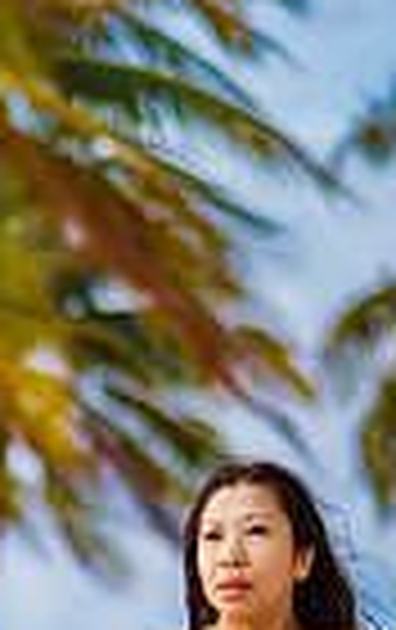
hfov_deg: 6.9
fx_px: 3267
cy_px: 724
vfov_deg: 10.8
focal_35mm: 190
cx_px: 207
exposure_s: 1/8000
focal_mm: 58
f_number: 1.8
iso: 640
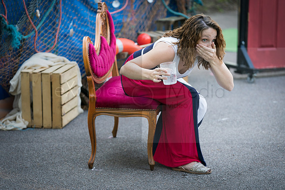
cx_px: 146
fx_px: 1059
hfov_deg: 15.3
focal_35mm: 134
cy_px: 108
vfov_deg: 10.3
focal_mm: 116
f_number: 2.8
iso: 200
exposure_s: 1/125
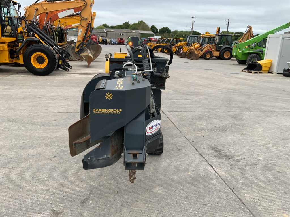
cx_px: 145
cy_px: 108
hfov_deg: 61.7
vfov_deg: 48.2
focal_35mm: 29
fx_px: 243
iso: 16
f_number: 1.8
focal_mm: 3
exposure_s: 1/781
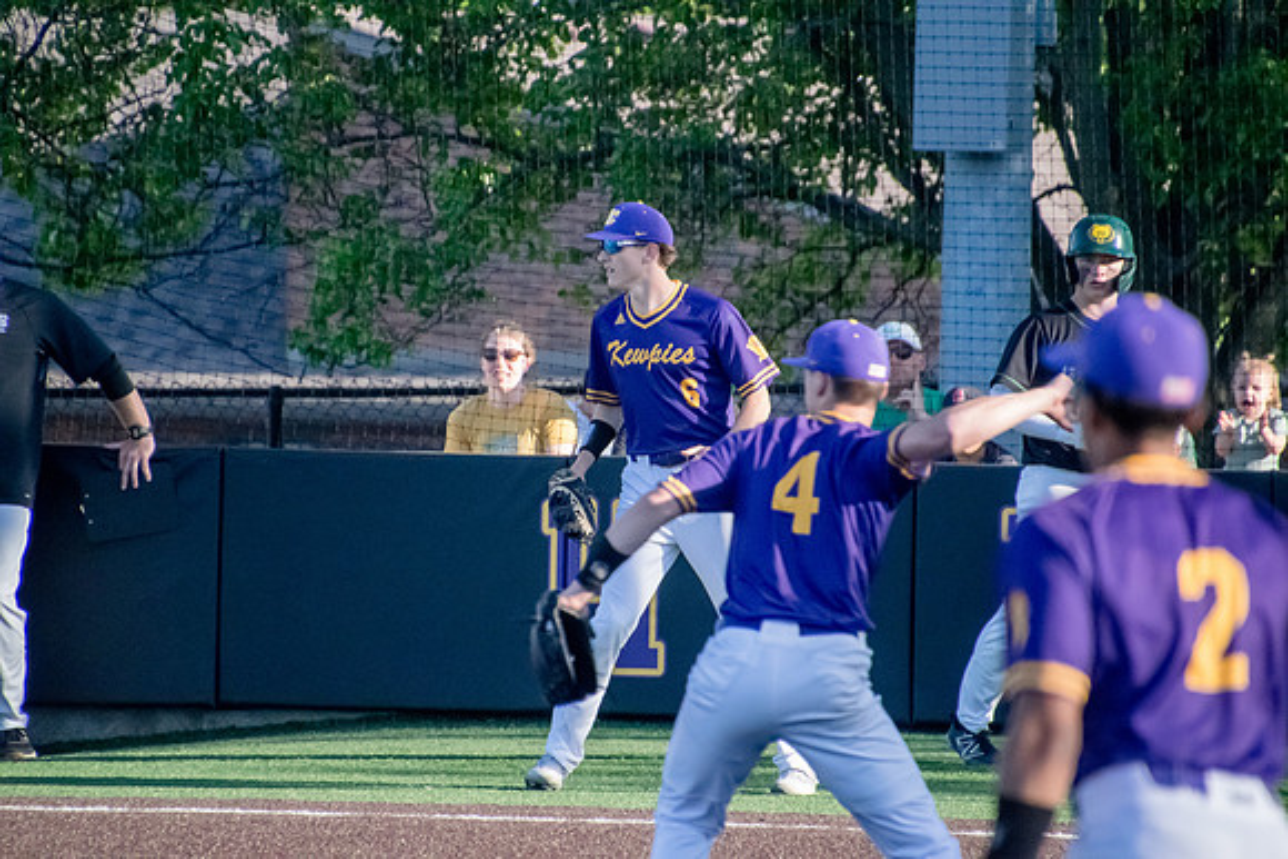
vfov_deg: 2.3
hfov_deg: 3.4
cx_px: 644
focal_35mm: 600
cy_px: 430
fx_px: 21471
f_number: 6.3
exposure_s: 1/4000
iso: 5000
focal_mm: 400
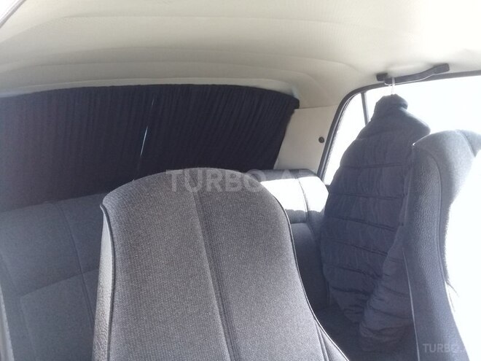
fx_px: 431
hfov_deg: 58.4
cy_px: 180
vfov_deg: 45.4
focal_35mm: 31
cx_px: 240
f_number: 2.2
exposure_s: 1/33
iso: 125
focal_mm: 3.3
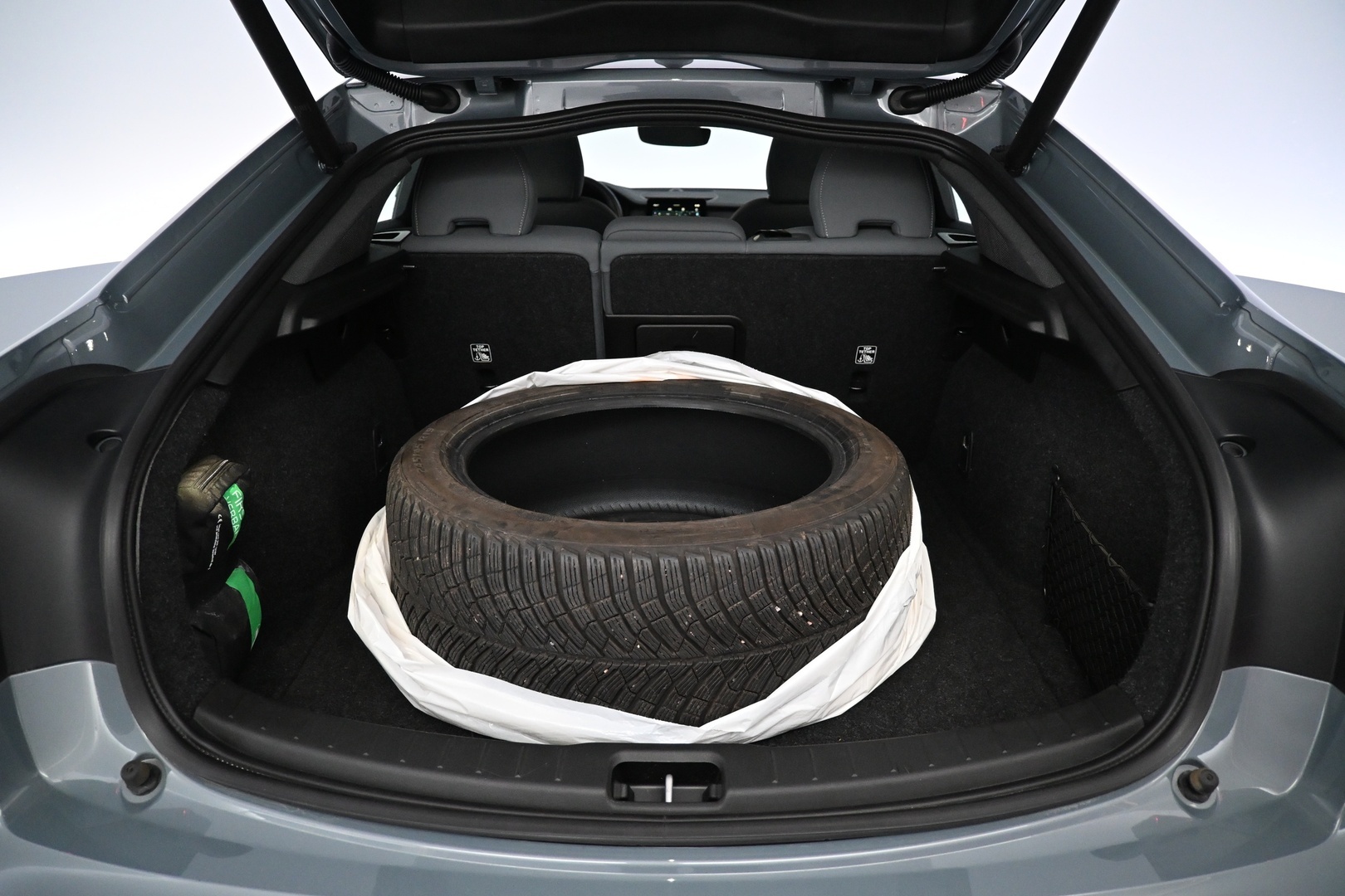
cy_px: 448
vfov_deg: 53.1
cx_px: 672
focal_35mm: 24
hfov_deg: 73.7
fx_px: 897
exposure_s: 1/100
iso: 3200
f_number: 3.5
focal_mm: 16
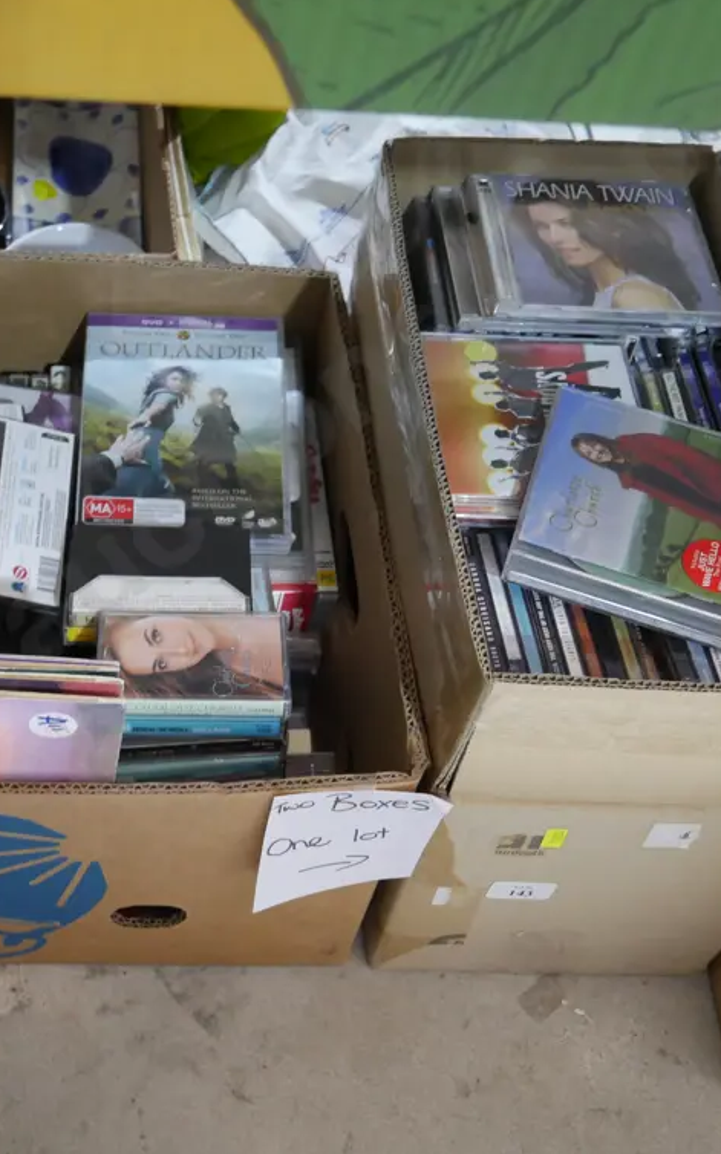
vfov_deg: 41.1
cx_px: 115
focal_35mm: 49
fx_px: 1541
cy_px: 569
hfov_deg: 25.7
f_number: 4
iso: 1600
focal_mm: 17
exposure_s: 1/60
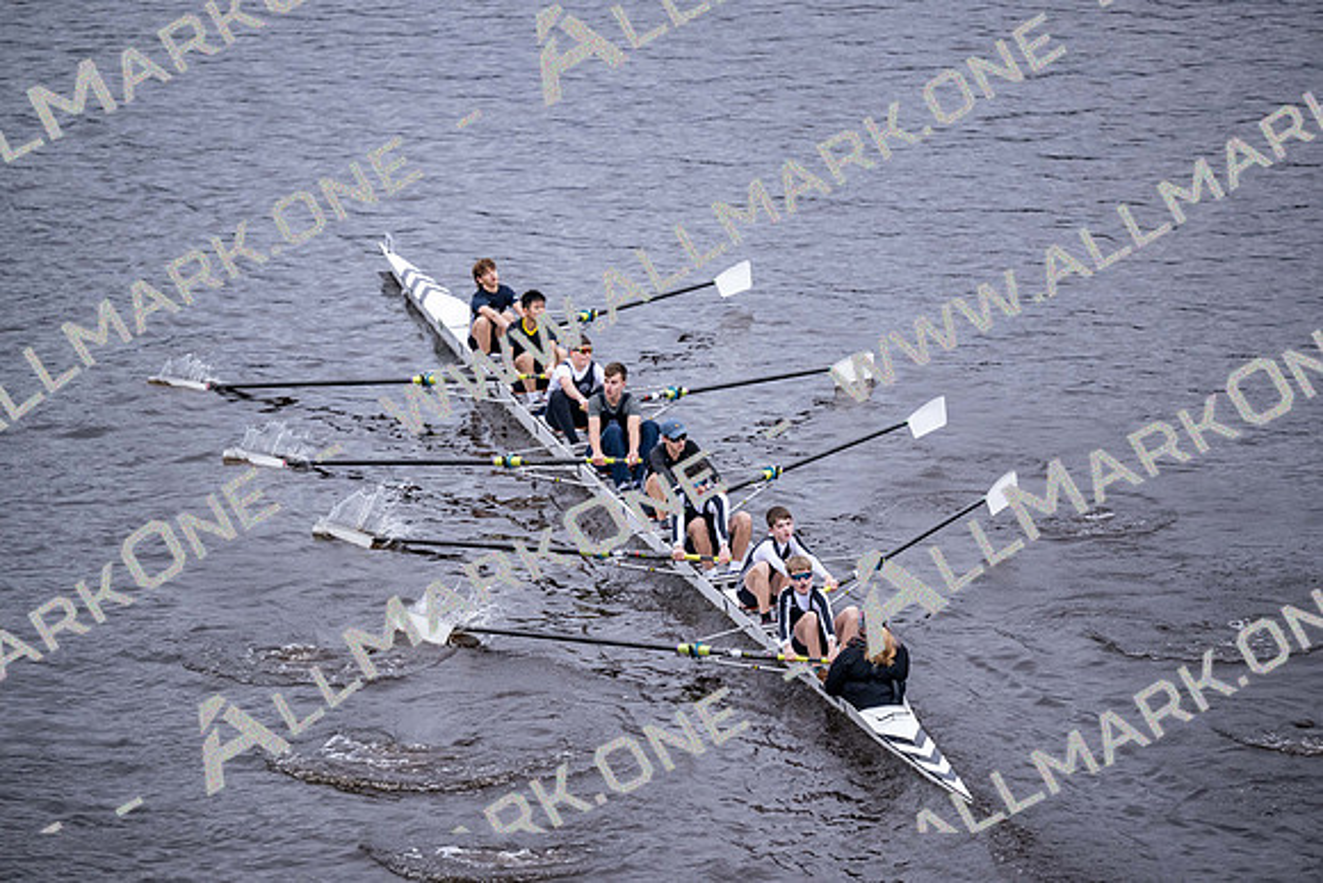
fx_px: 7351
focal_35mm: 200
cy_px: 442
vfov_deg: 6.9
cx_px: 662
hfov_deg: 10.3
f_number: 2.8
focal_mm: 200
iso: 2000
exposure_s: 1/2000
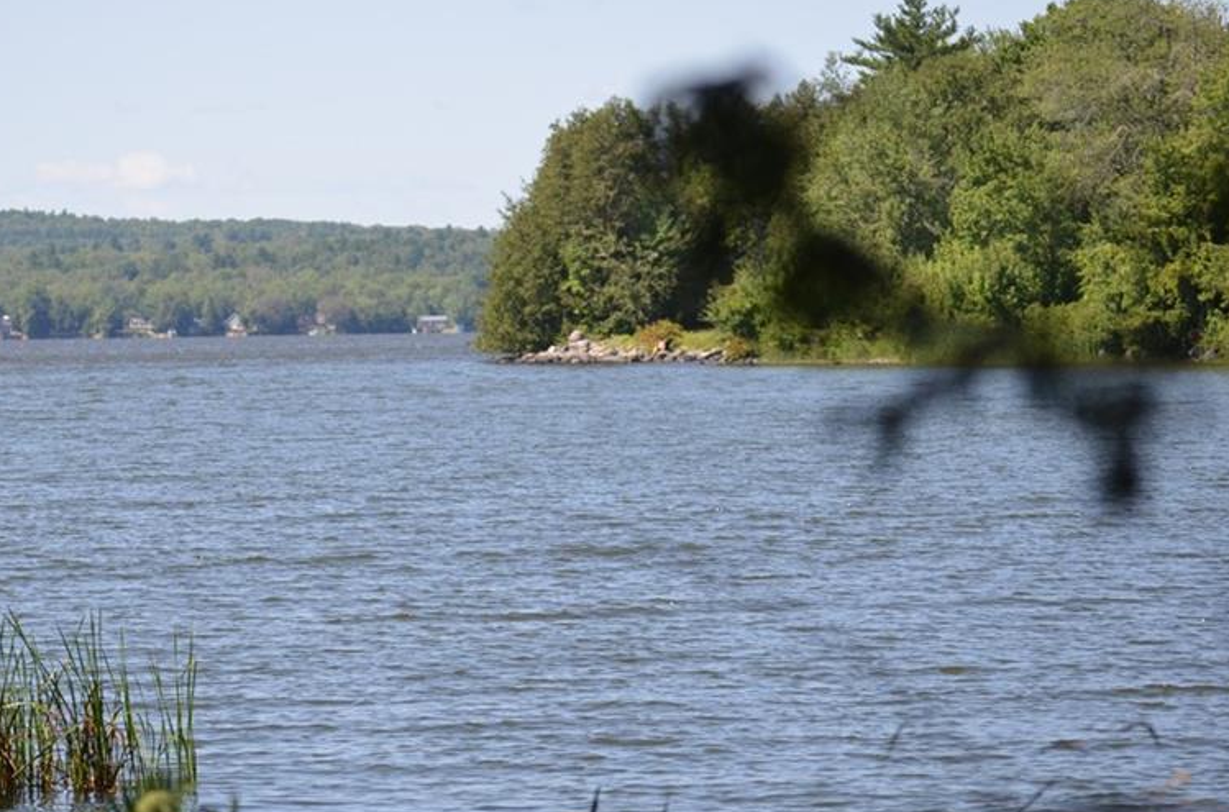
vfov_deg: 6.7
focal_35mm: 205
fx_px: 6979
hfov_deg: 10.1
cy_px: 495
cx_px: 456
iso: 200
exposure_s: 1/640
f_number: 6.3
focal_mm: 100
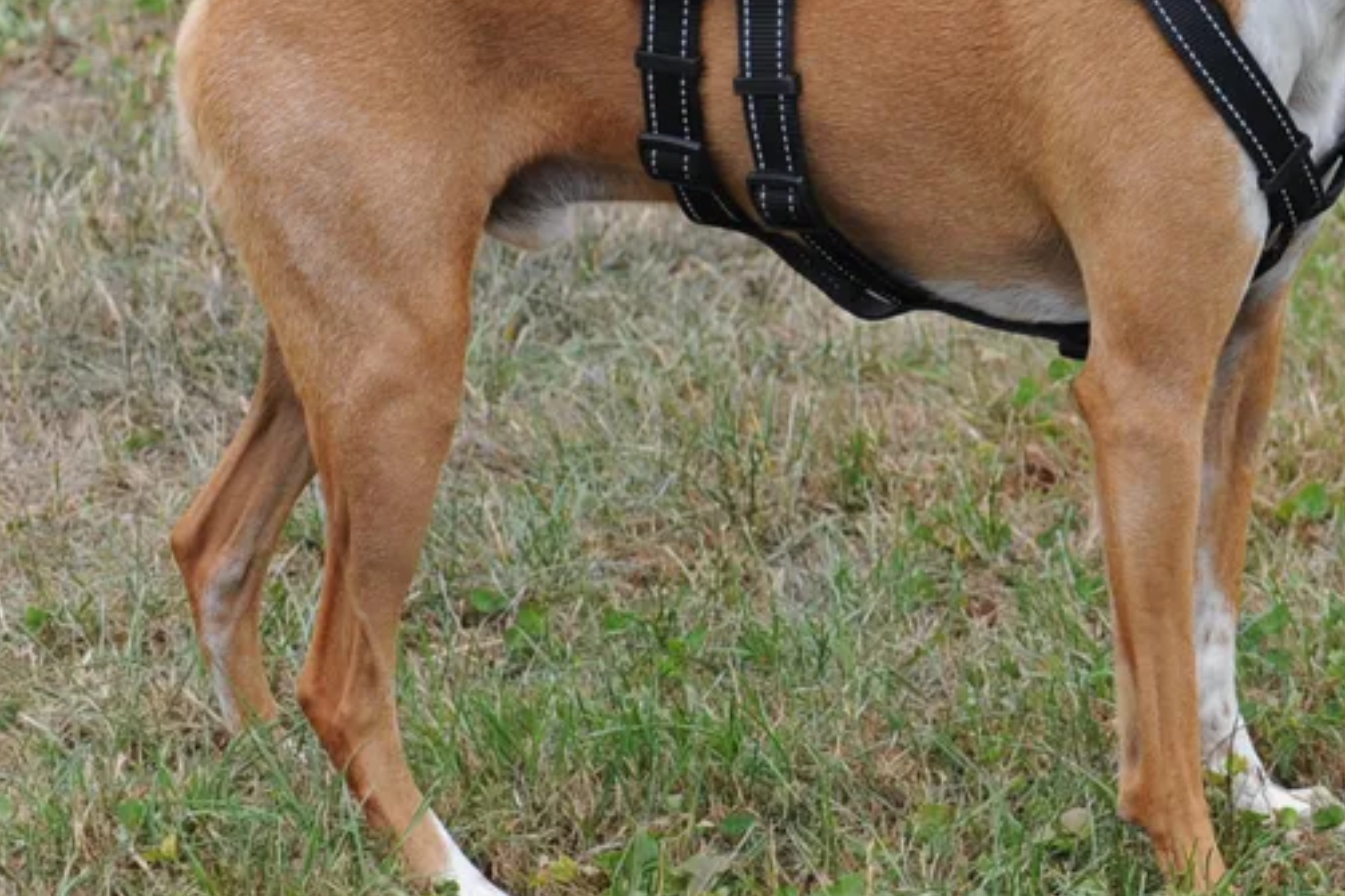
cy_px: 126
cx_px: 1278
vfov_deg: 7.0
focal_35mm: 195
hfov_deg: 10.5
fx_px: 7283
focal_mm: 70
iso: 800
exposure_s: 1/1000
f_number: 5.6
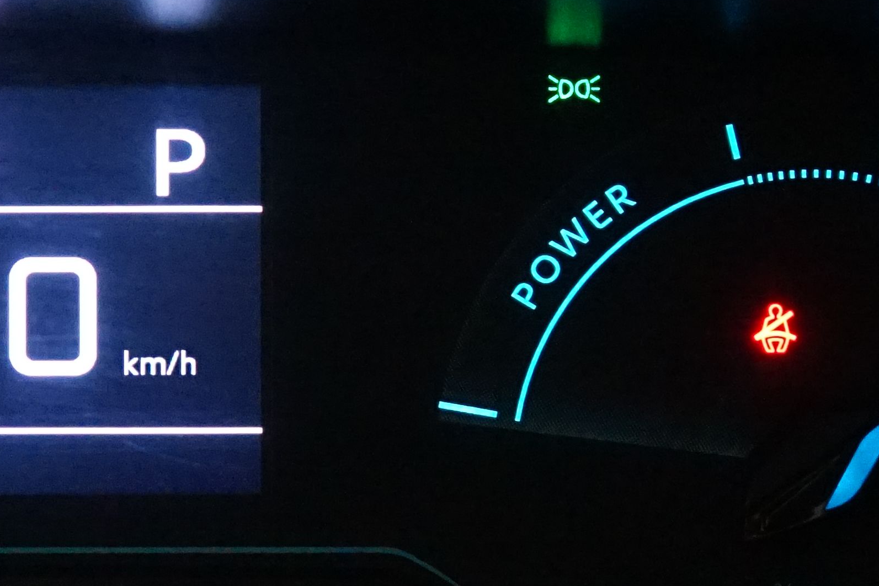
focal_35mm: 162
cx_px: -54
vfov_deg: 8.5
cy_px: 248
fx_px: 3955
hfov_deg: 12.5
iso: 6400
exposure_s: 1/125
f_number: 4.5
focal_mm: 43
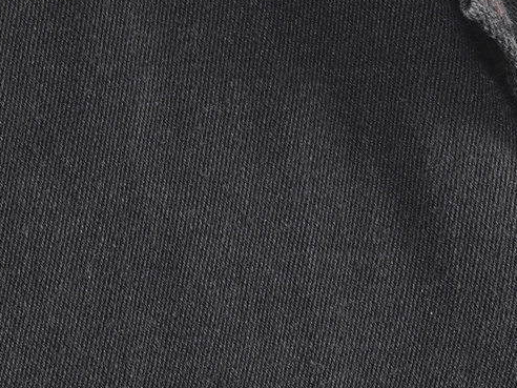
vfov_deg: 5.4
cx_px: 159
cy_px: 716
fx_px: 4033
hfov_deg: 7.3
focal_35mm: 270
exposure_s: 1/8
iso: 200
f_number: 7.1
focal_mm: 32
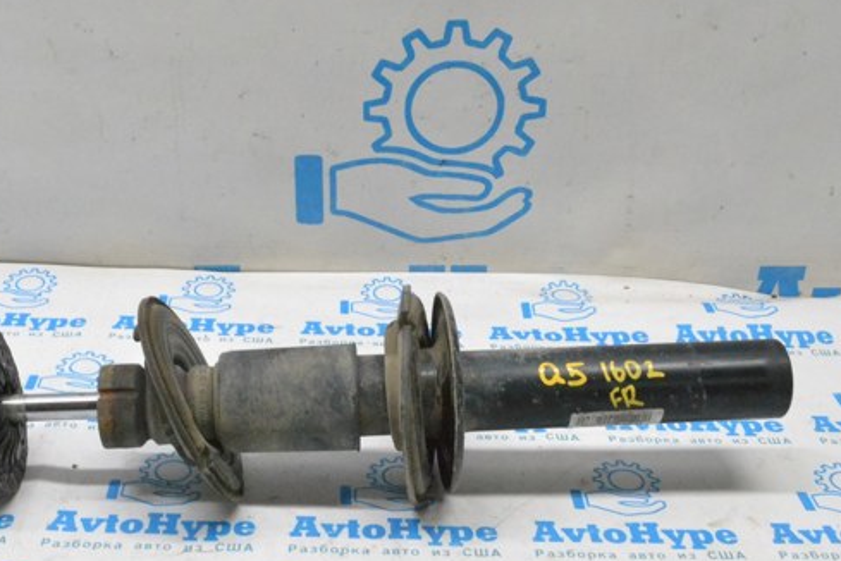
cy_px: 289
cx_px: 332
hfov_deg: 38.7
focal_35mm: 51
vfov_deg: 26.5
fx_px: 1191
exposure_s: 1/100
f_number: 13
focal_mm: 26
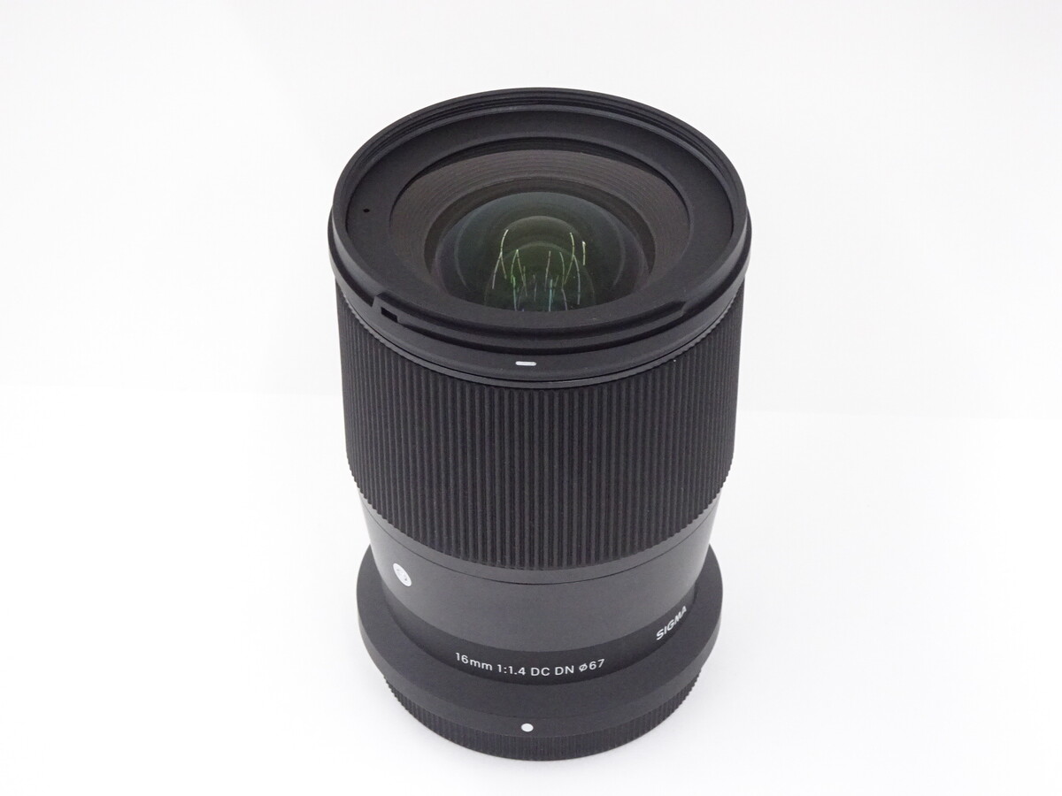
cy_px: 398
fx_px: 2301
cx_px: 531
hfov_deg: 26.0
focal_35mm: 75
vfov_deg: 19.6
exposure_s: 1/80
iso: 800
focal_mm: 12.87
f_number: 5
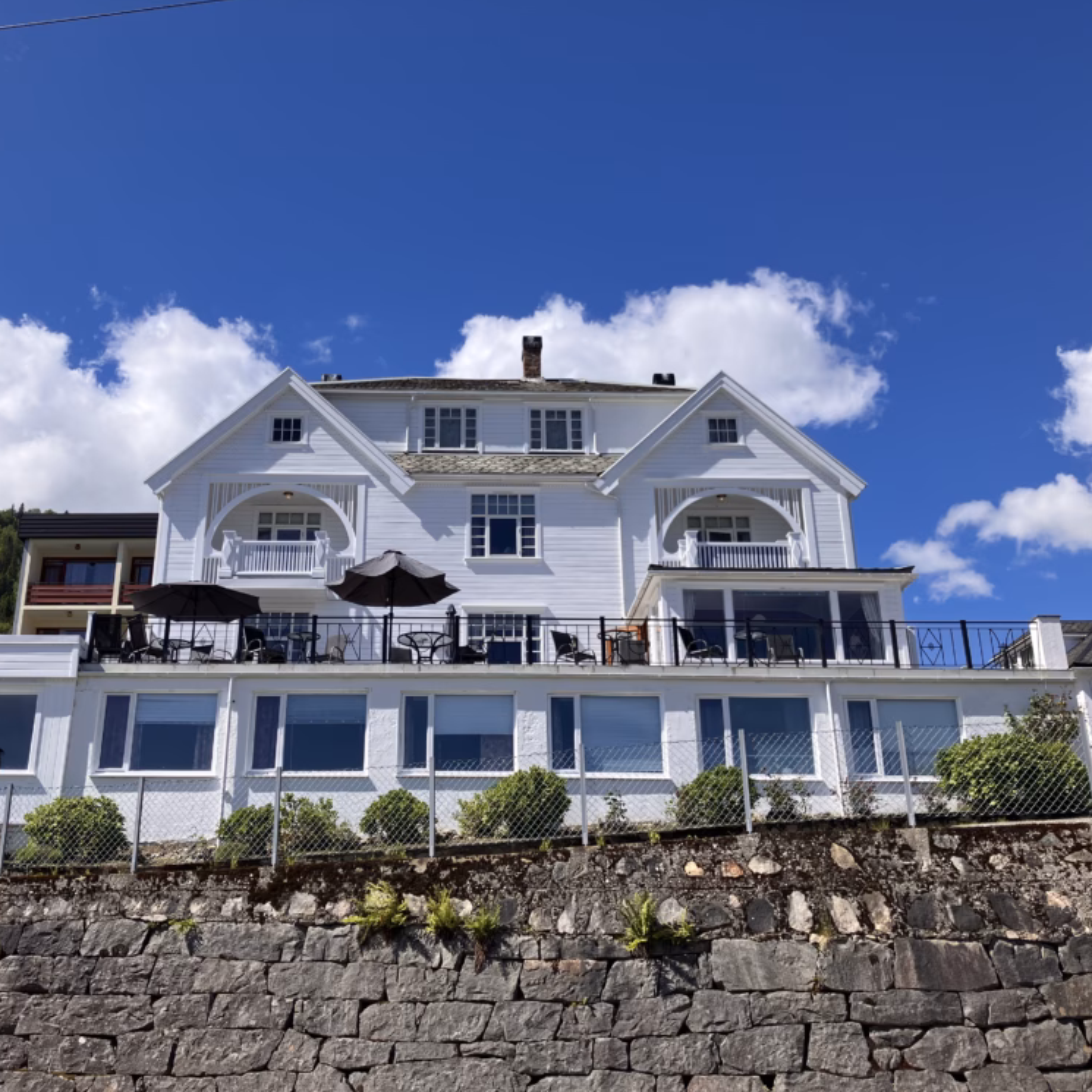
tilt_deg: +22.0
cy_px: 553
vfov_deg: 48.4
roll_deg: +0.3
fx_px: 1213
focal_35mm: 34
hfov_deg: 48.3
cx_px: 473
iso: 32
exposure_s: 1/2558
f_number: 1.8
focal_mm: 3.99
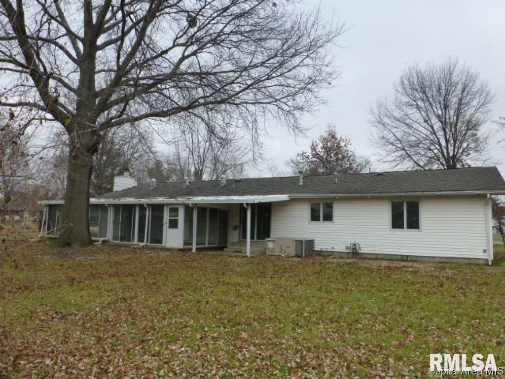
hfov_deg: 71.6
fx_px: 350
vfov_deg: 56.9
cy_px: 190
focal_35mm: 24
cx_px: 252
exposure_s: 1/125
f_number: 4
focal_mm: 4.3
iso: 160
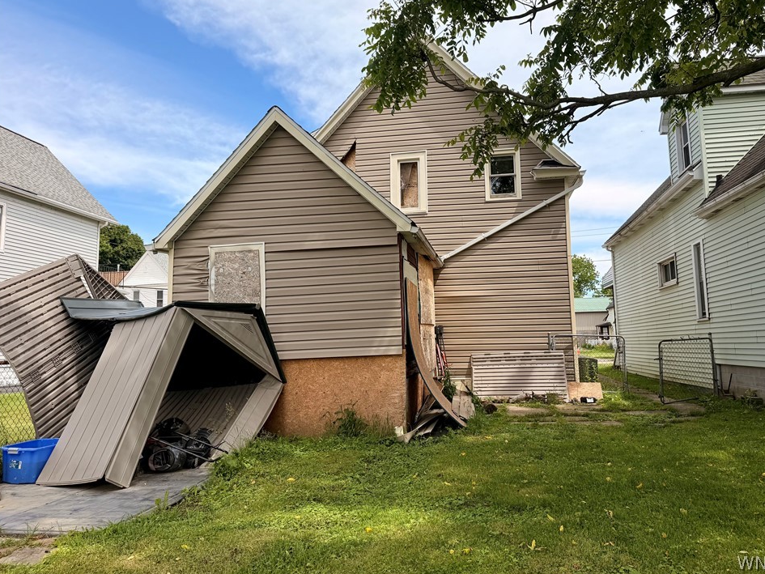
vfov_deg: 53.0
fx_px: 575
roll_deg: +1.2
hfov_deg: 67.2
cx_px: 407
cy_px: 266
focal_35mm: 26
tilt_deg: +8.8
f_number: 1.78
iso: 80
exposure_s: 1/3279
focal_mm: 6.76
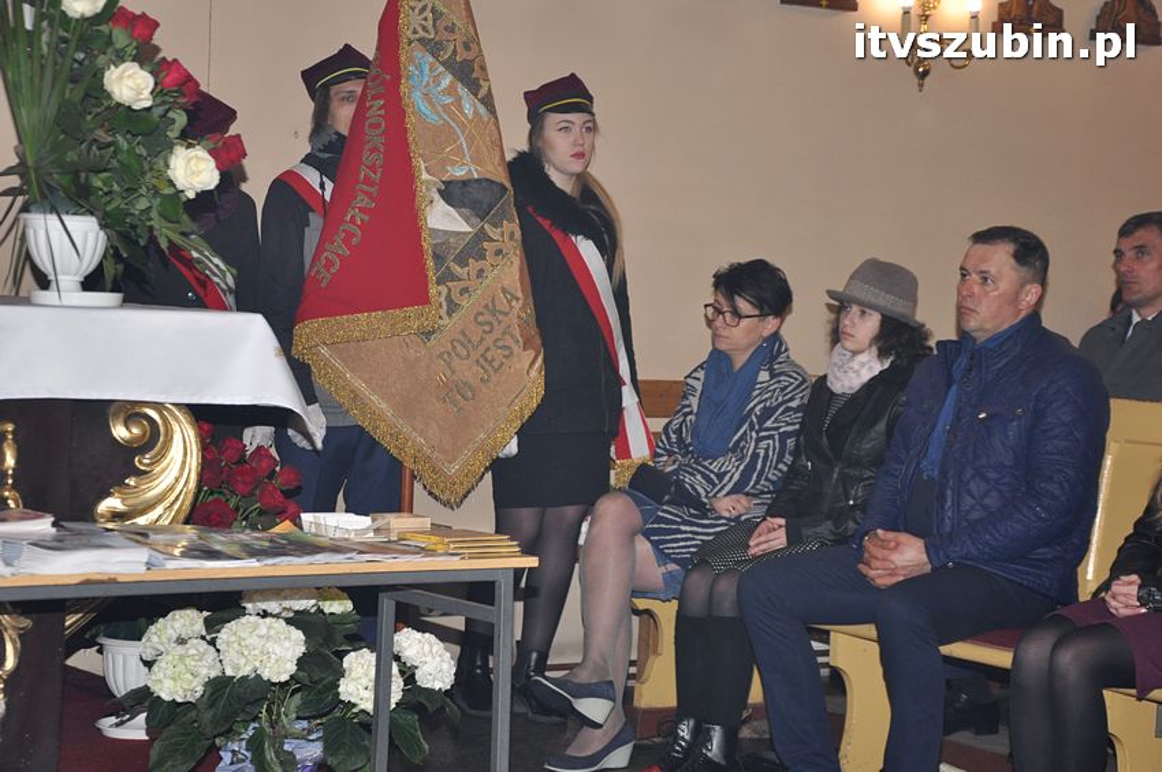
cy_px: 386
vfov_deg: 17.5
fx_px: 2515
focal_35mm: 78
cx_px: 581
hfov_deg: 26.0
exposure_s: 1/60
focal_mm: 52
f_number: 5.6
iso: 800
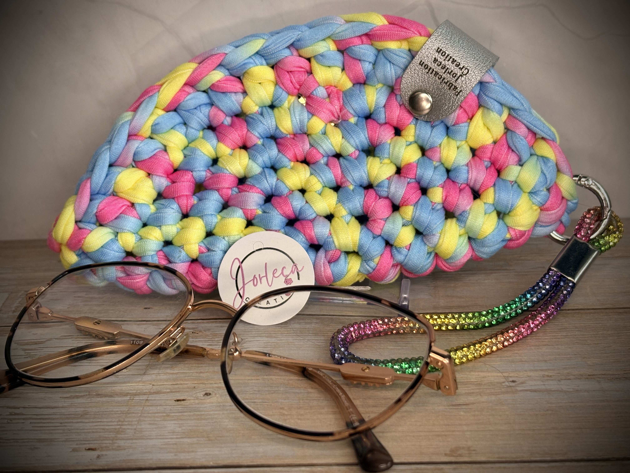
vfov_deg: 28.0
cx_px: 315
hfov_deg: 36.8
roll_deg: +3.4
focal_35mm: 52
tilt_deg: -23.9
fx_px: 946
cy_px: 236
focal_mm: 5.96
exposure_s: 1/60
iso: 64
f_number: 1.6
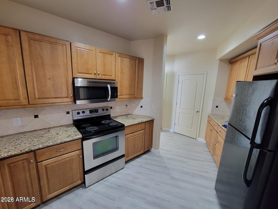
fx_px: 104
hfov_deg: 106.2
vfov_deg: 89.9
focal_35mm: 13
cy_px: 104
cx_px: 139
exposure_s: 1/60
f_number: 2.2
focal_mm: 2.2
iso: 320
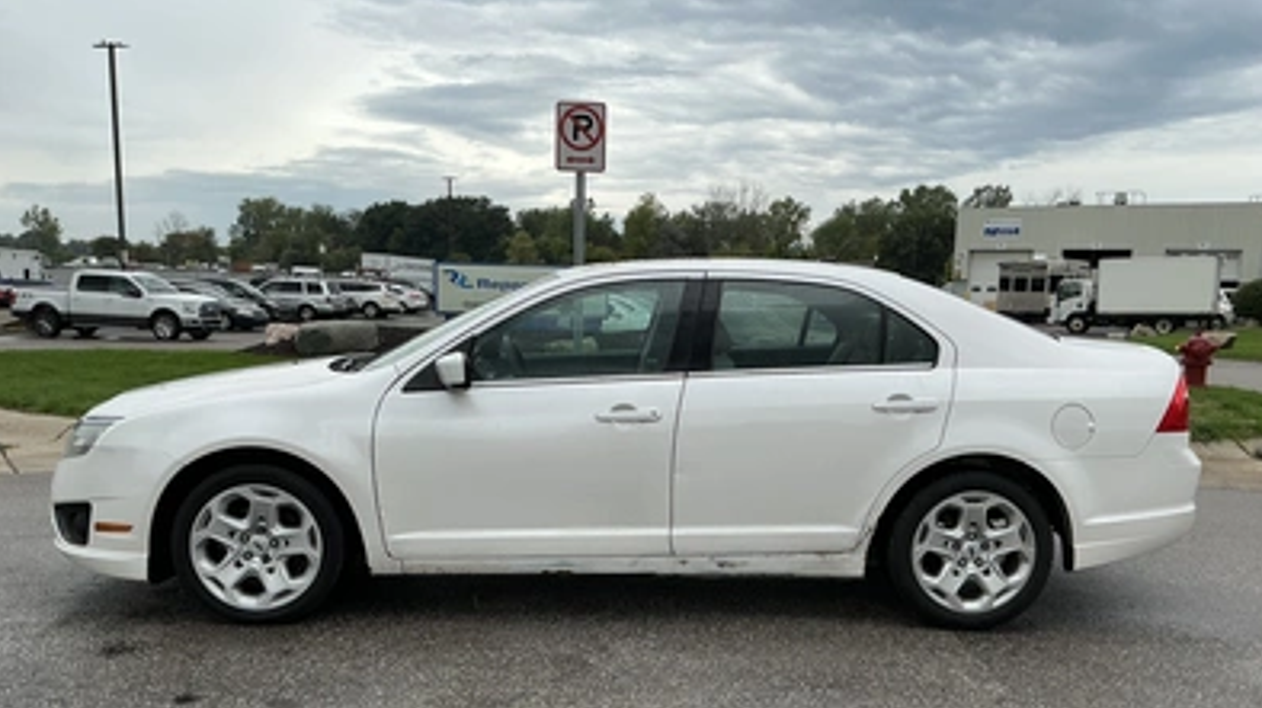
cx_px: 637
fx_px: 1037
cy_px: 452
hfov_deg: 62.7
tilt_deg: -6.2
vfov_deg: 37.4
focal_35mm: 31
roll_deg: -1.2
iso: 25
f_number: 1.8
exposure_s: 1/620
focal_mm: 3
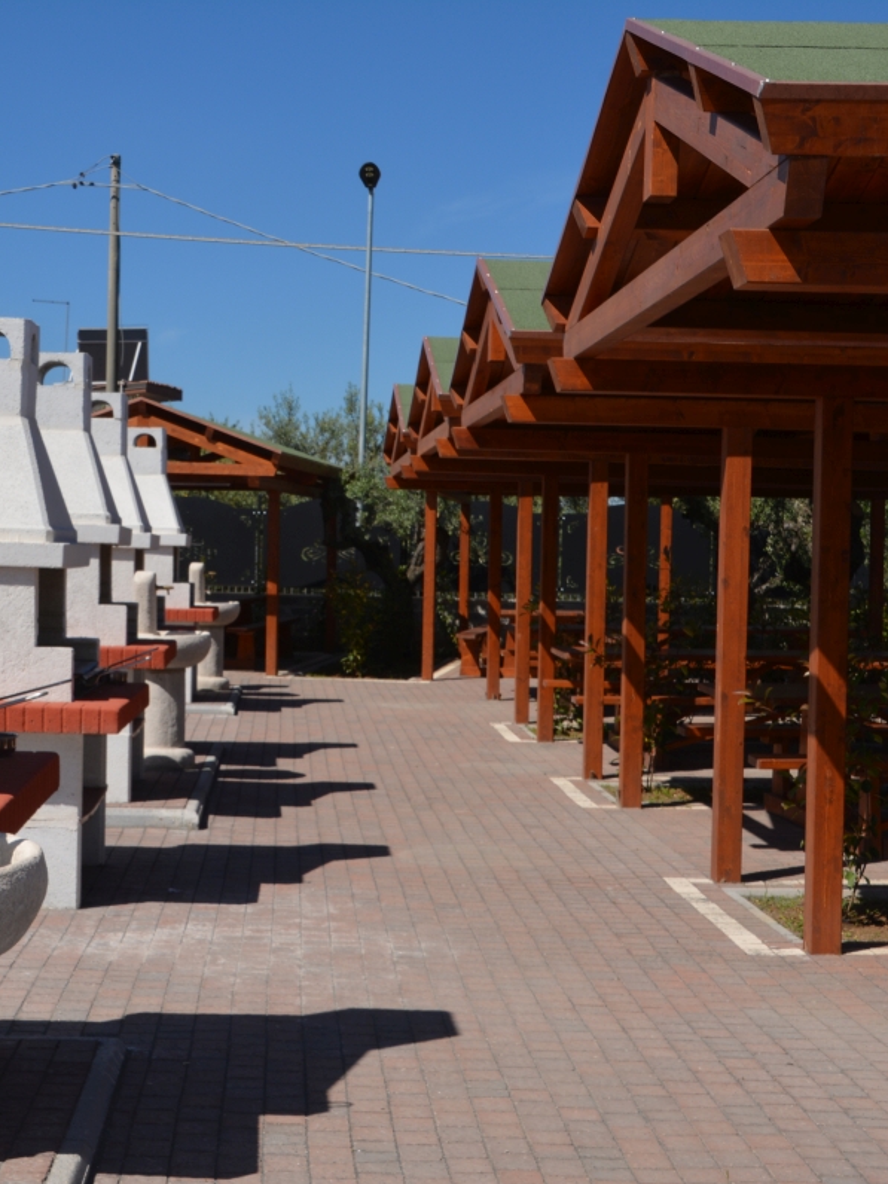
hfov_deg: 24.7
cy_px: 592
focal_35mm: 59
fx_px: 2009
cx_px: 256
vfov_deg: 32.8
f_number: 13
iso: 100
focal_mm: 27
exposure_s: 1/200
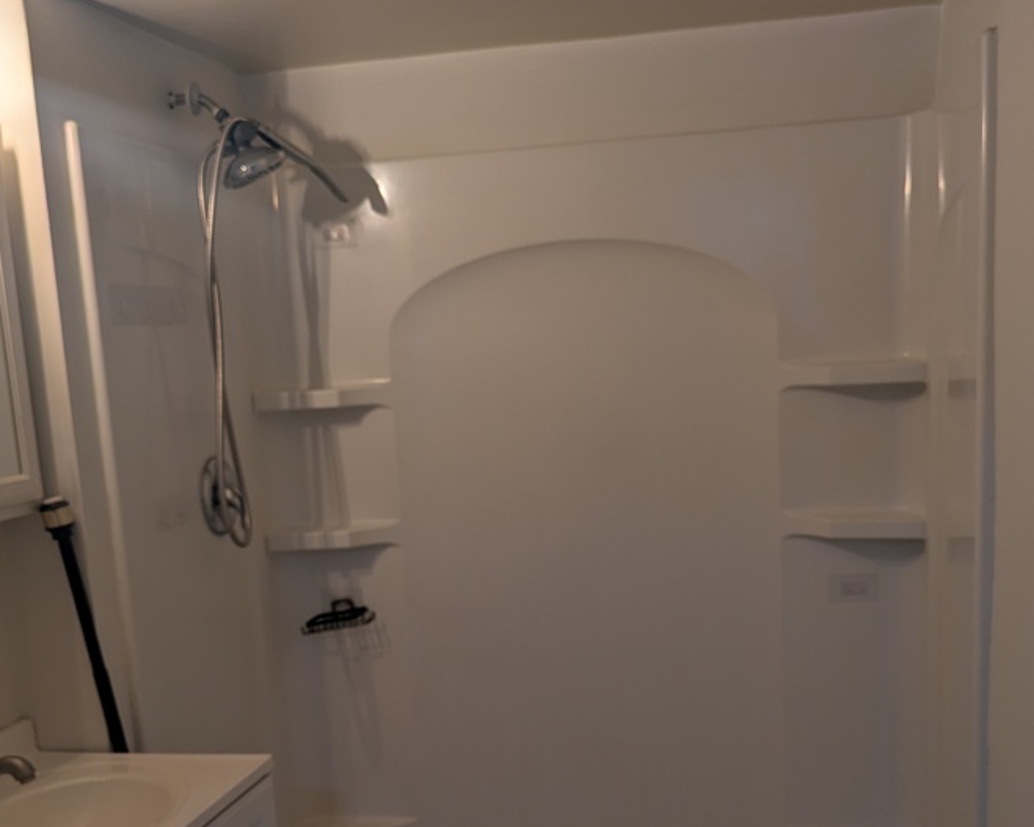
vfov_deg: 36.9
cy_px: 563
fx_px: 1224
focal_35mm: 40
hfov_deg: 45.8
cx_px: 525
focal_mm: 5.43
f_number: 1.89
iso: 59
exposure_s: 1/40
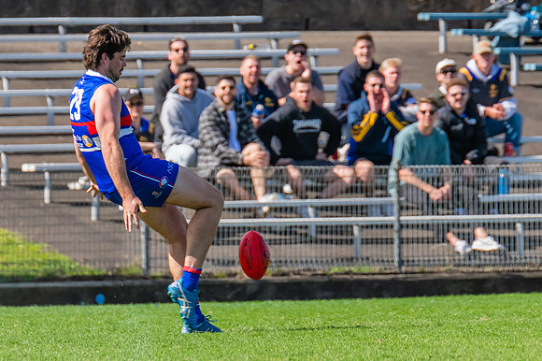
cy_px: 186
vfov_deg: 1.5
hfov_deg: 2.3
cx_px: 149
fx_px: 13493
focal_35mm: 897
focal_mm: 420
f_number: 7.1
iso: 800
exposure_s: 1/1600
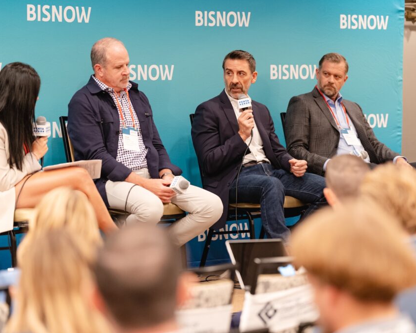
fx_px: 1921
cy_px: 167
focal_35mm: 156
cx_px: 226
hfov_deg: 12.4
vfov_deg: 9.9
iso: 3200
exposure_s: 1/125
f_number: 2.8
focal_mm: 135
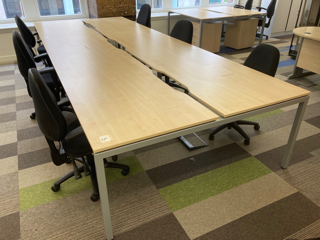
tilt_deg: -28.8
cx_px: 160
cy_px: 120
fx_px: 259
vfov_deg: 49.7
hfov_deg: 63.4
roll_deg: -0.2
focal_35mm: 28
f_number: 1.8
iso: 64
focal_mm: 3.99
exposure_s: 1/50
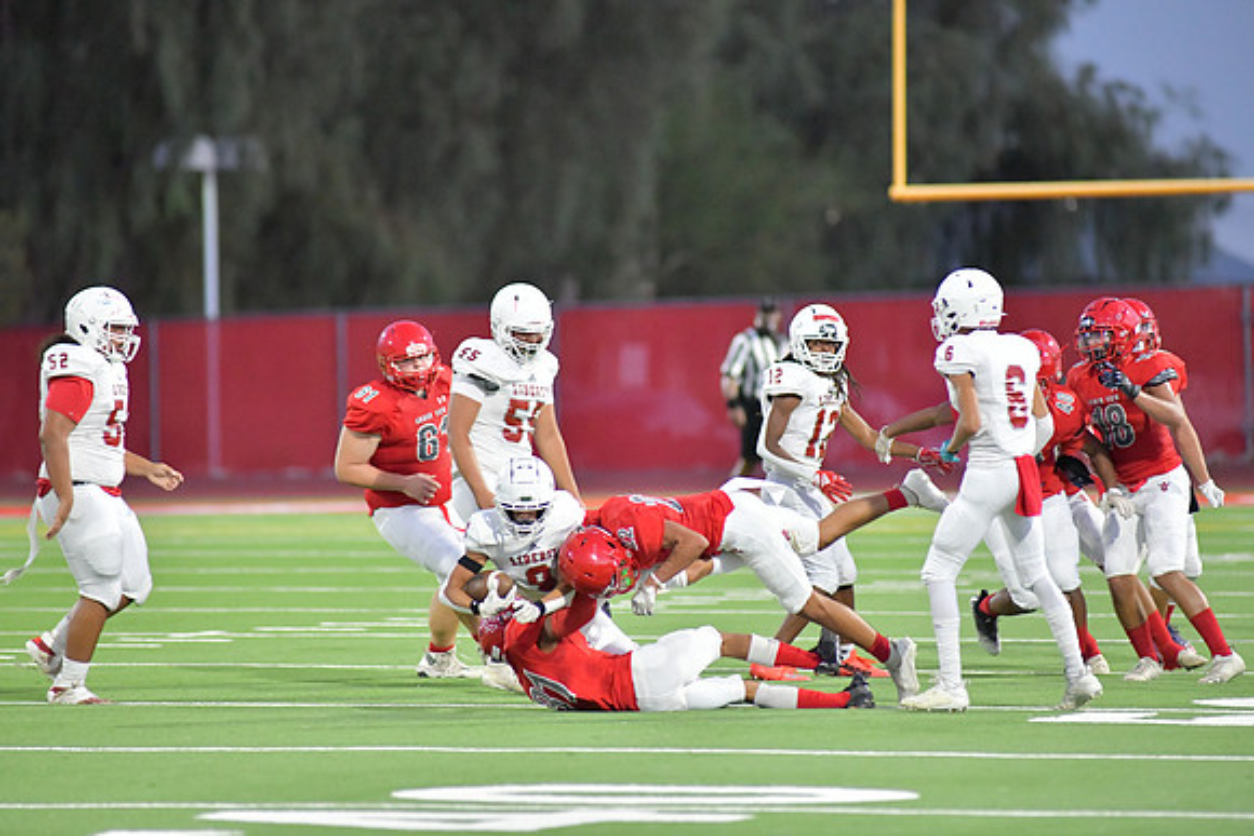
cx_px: 627
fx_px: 10452
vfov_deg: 4.6
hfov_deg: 6.9
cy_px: 418
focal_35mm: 300
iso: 10000
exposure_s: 1/1250
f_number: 3.5
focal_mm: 300
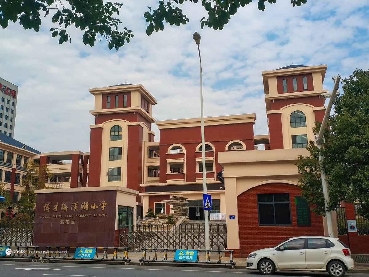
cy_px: 138
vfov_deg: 44.2
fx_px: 341
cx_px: 184
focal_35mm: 32
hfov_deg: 56.8
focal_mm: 4.5
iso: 101
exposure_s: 1/1182
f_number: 2
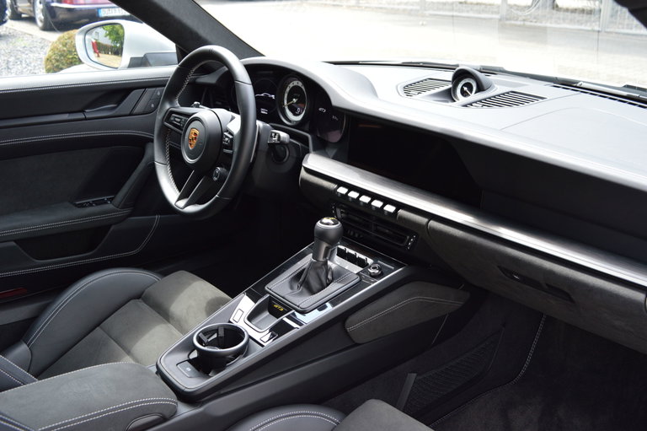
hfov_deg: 55.1
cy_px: 216
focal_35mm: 34
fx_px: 620
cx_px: 324
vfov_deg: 38.3
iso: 360
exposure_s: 1/125
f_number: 5.6
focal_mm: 23
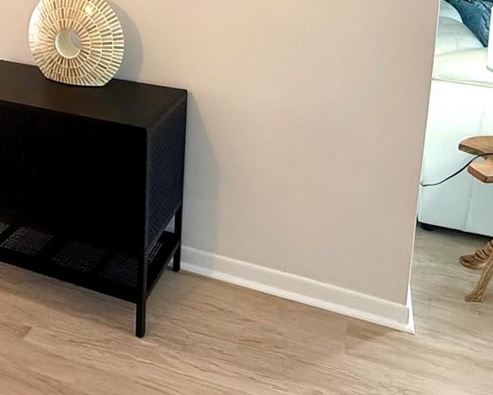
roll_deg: -1.4
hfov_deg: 47.4
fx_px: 554
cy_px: -14
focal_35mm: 38
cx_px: 180
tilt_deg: -8.1
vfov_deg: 34.9
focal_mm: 2.22
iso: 320
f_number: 2.2
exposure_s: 1/120
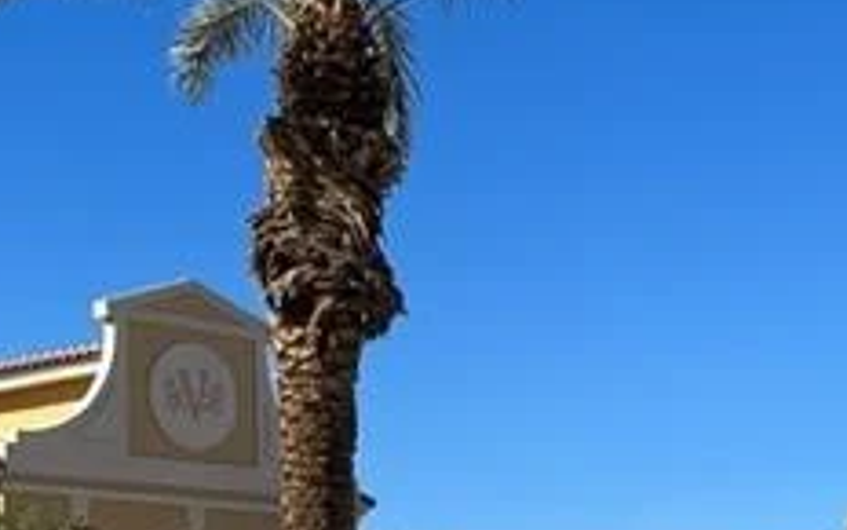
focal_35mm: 95
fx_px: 2193
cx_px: 701
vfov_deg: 13.3
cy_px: 676
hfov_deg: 21.5
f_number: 1.6
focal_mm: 5.1
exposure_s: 1/4651
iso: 50
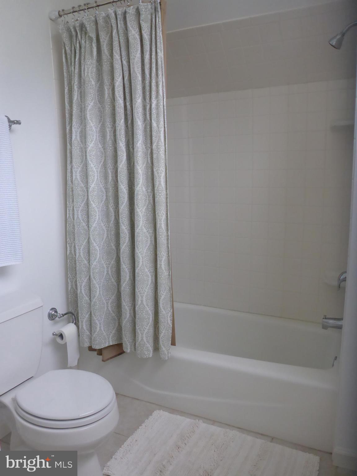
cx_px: 178
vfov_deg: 63.4
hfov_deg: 49.7
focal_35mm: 28
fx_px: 385
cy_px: 238
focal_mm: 4.9
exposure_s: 1/60
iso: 400
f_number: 3.3
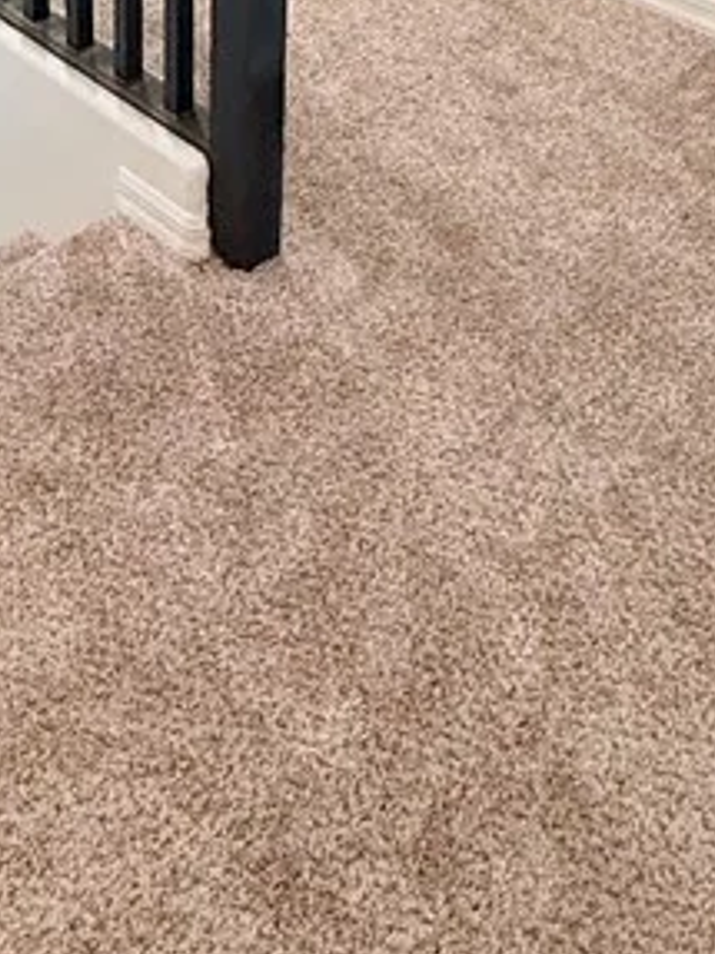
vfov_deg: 29.4
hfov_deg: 29.1
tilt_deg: -13.6
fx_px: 1378
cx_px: 366
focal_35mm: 50
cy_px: -339
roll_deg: -3.1
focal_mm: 2.22
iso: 500
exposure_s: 1/60
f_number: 2.2
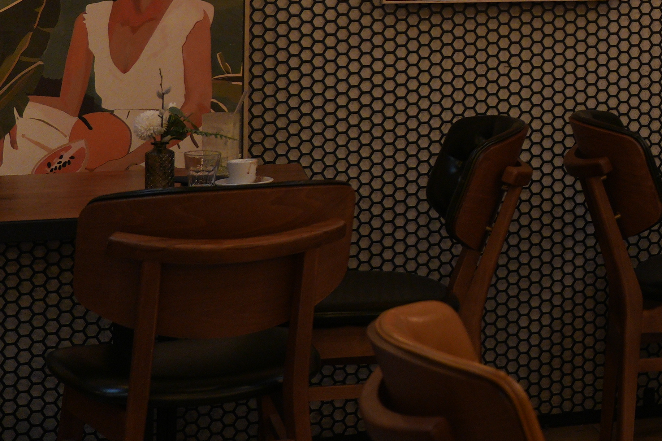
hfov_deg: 14.8
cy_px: -115
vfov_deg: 10.6
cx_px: 1063
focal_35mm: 127
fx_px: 2329
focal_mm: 25
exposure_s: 1/60
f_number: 2.8
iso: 500
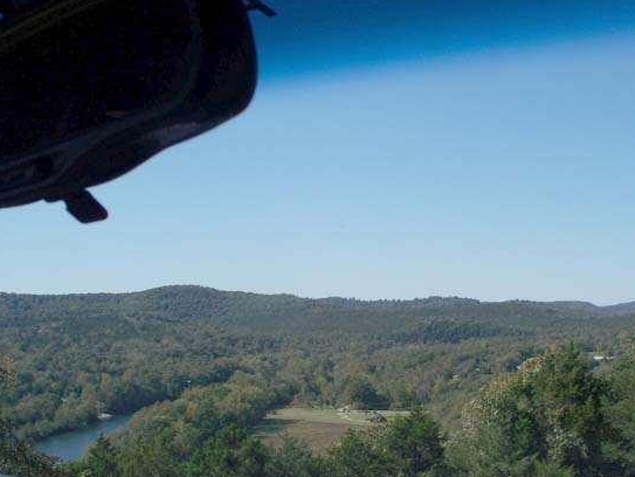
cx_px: 350
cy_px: 274
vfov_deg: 27.5
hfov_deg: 36.1
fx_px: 973
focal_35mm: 53
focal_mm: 7.54
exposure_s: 1/400
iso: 64
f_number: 5
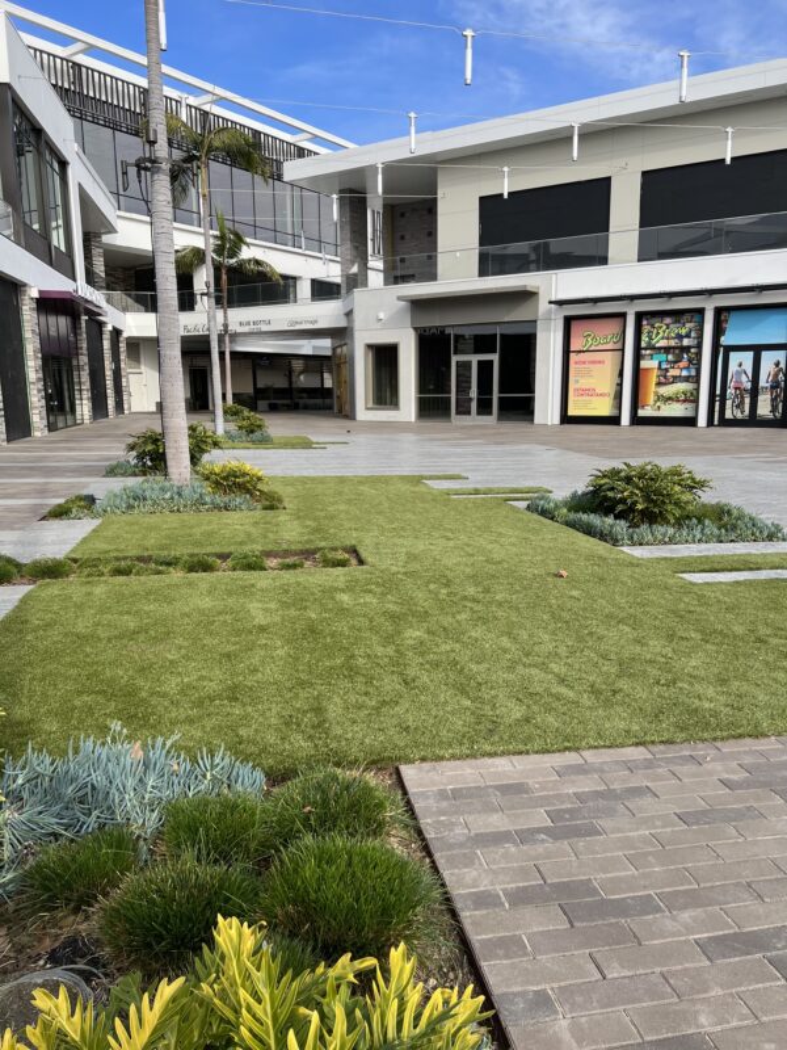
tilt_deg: -9.2
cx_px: 394
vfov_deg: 67.3
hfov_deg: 53.1
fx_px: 788
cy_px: 525
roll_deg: +0.6
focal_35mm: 26
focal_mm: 5.7
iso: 50
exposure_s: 1/1751
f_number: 1.5
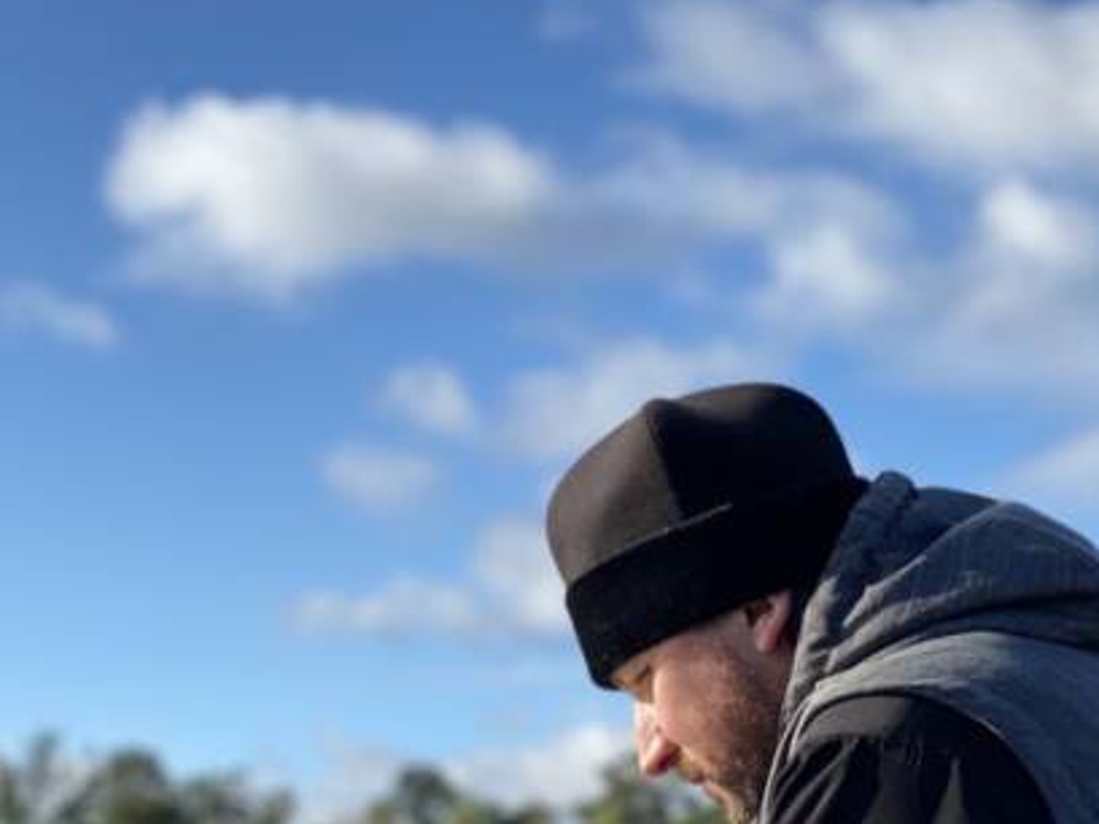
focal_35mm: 102
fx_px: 3238
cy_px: 646
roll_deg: +0.6
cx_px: 603
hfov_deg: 19.3
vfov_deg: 14.4
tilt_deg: +8.1
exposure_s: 1/1453
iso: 20
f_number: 2
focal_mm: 6
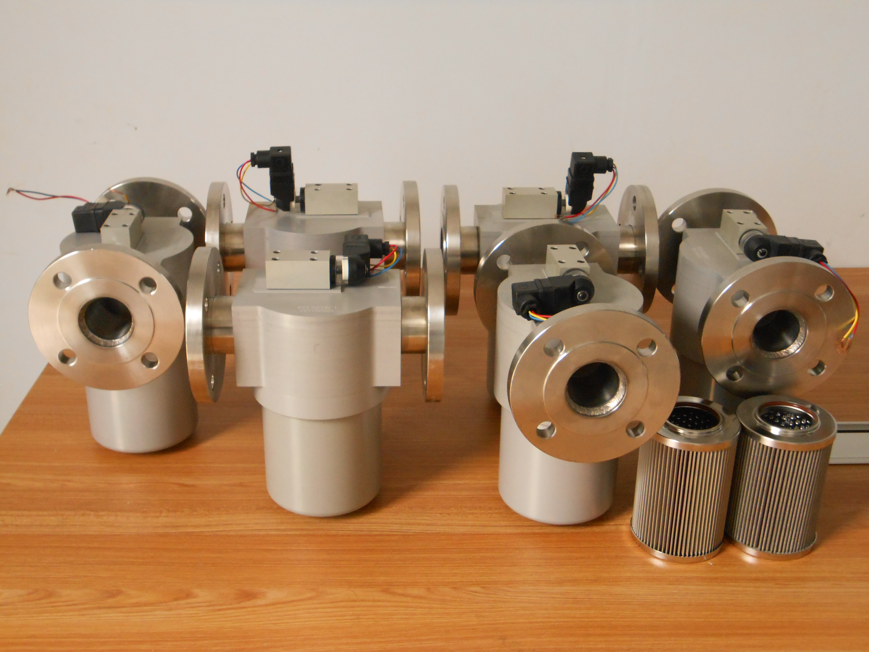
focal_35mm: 44
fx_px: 1105
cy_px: 326
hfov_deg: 42.9
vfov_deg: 32.9
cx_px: 434
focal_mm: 7.8
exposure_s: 1/10
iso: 400
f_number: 4.5
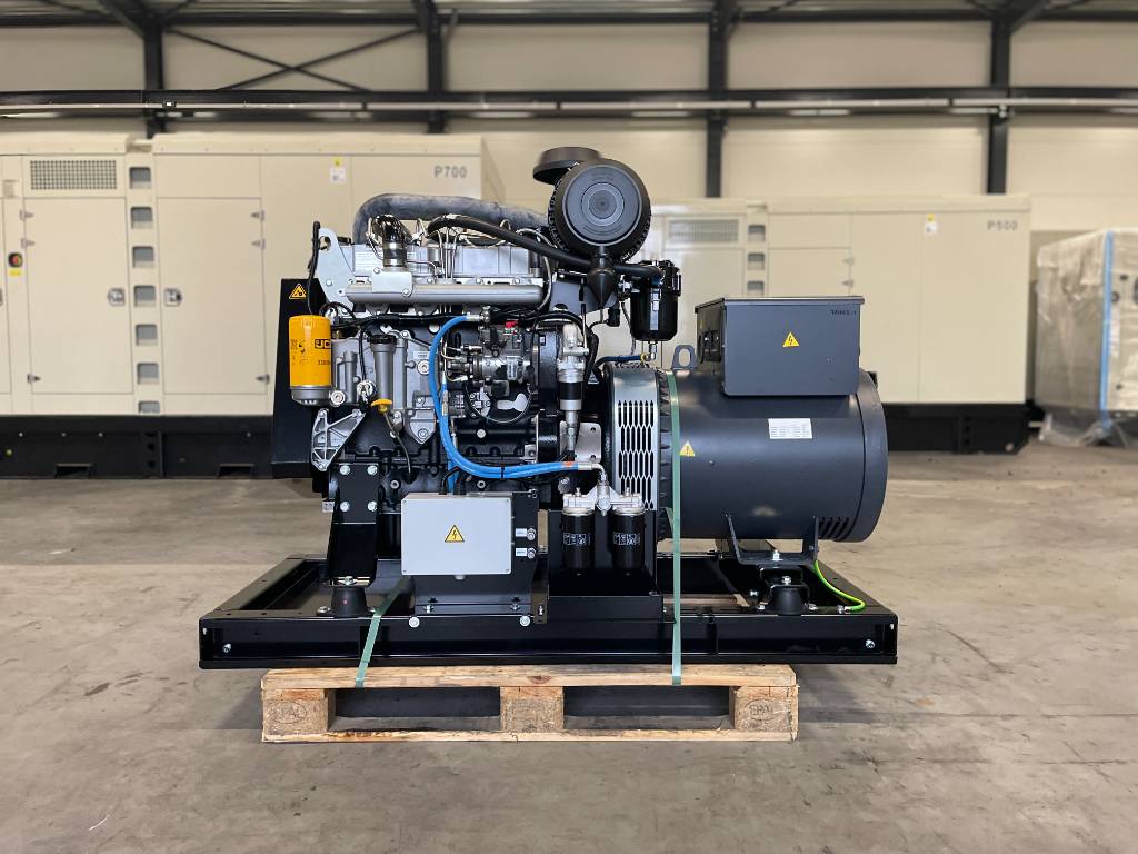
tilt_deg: -5.1
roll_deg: +0.5
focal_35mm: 26
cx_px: 569
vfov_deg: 53.1
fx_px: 855
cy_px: 427
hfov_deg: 67.3
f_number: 1.6
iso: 400
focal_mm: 4.2
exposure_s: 1/50
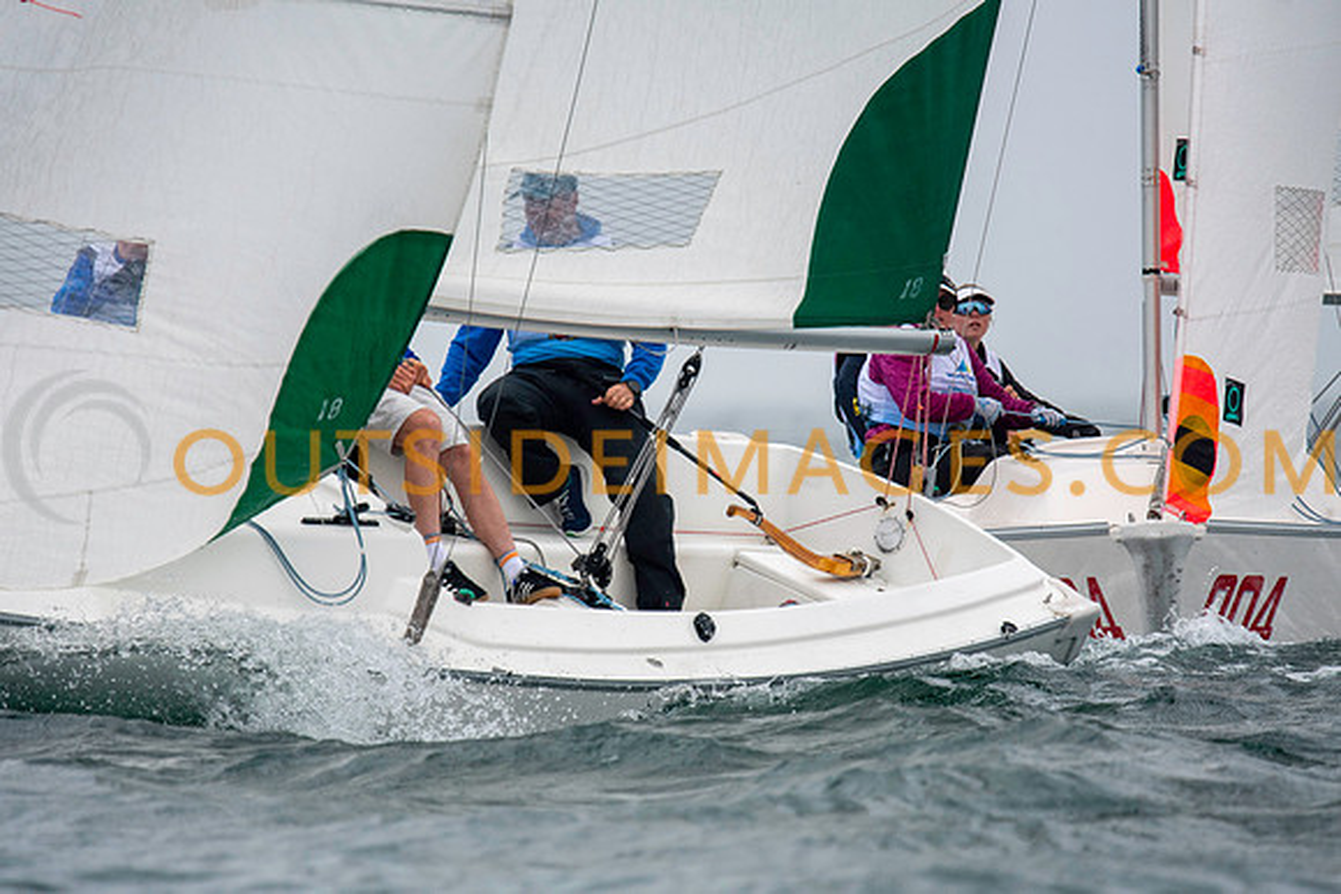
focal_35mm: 470
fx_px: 17504
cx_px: 654
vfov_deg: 2.9
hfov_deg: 4.4
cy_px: 436
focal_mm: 300
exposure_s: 1/3200
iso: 250
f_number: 4
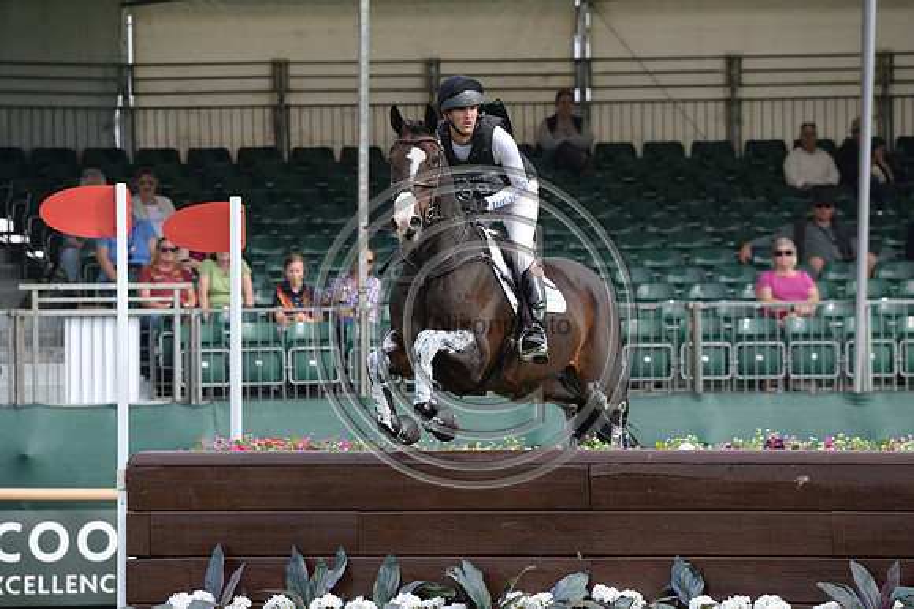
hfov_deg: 5.2
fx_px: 10149
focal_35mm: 400
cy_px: 304
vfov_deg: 3.4
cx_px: 457
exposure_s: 1/1000
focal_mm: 400
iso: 1250
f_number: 9
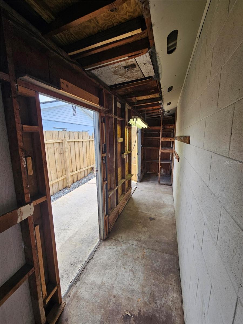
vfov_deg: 106.2
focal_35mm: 13
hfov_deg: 89.9
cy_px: 162
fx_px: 122
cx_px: 122
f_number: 2.2
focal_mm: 2.2
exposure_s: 1/157
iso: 50
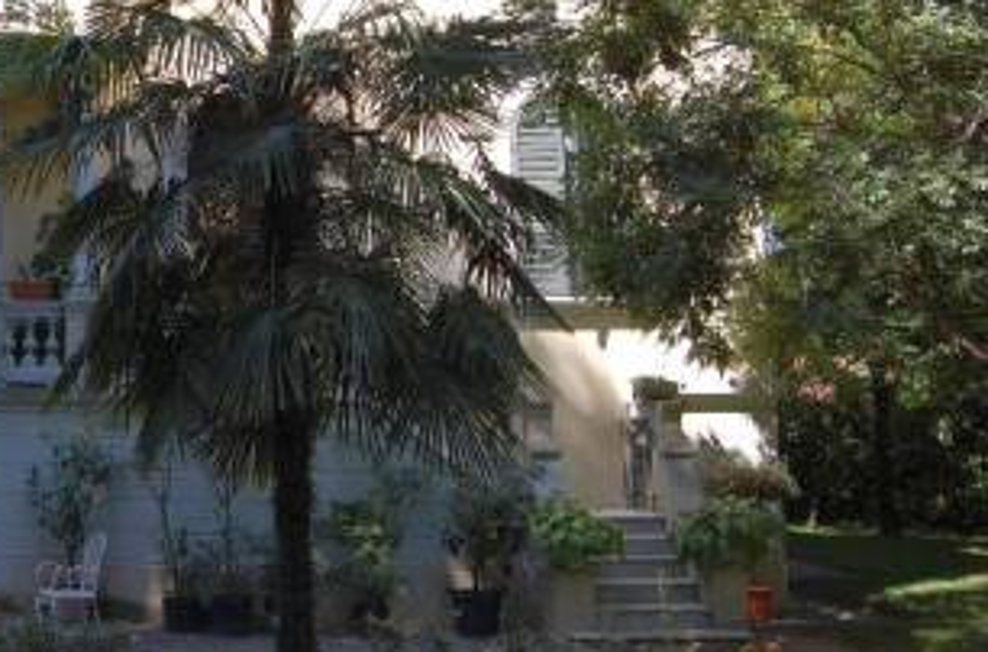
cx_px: 149
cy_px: 69
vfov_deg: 24.6
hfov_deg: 35.9
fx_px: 1450
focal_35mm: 53
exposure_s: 1/160
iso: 200
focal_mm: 18
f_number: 7.1
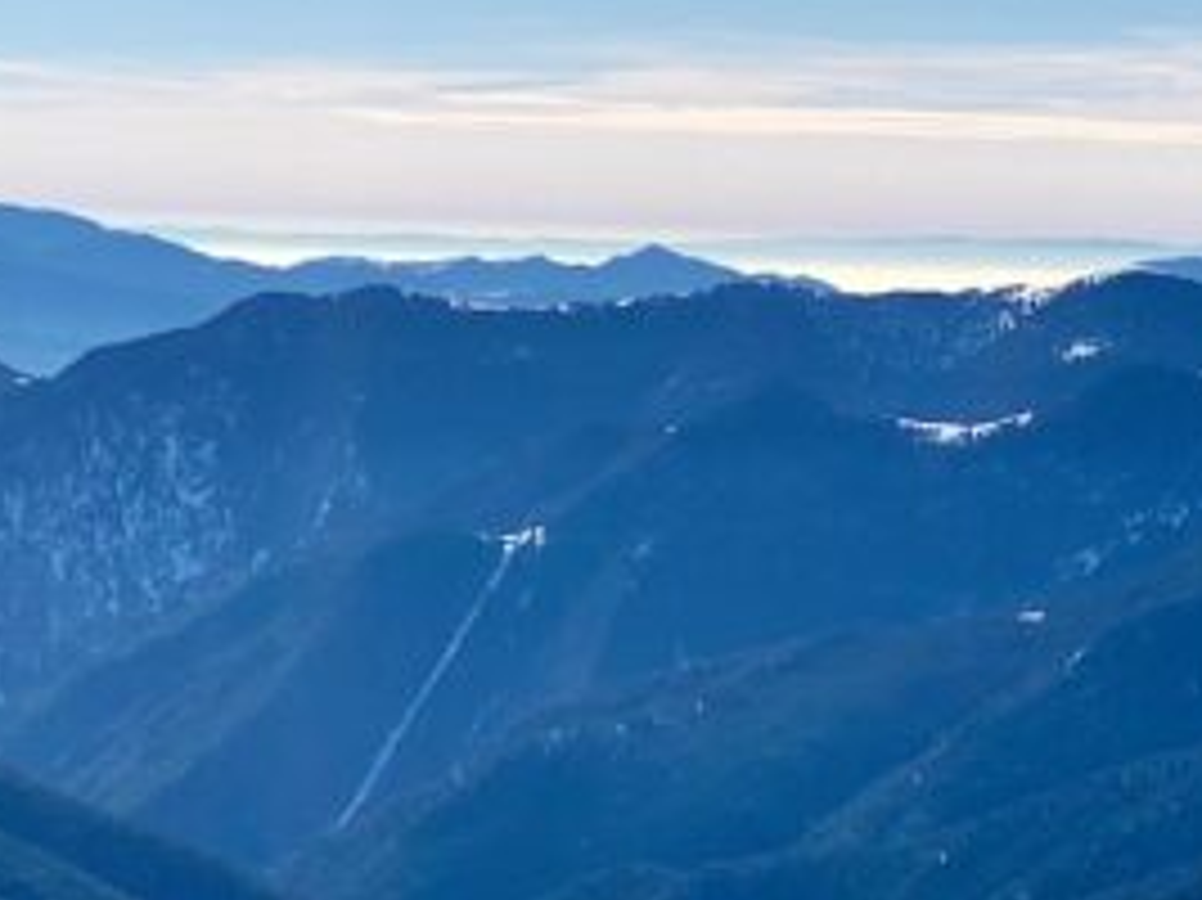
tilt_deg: -4.6
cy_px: 526
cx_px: 473
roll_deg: -1.6
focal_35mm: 156
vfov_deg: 9.5
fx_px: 5414
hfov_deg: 12.7
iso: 25
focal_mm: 6
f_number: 2
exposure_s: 1/5988
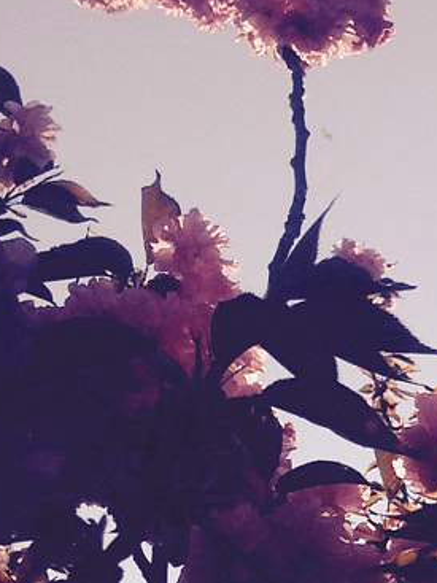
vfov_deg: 13.4
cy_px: 670
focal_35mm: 144
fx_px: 2425
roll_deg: -3.4
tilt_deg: +21.1
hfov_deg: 9.6
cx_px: 853
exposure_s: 1/1205
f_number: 2.4
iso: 50
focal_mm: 4.12
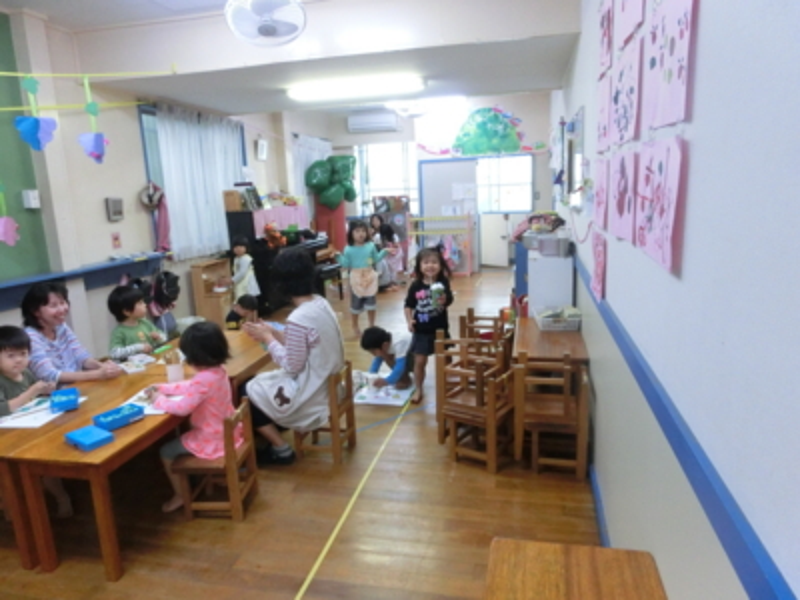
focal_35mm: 24
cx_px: 400
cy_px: 300
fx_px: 555
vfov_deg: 56.8
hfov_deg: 71.6
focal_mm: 4.24
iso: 640
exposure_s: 1/125
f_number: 3
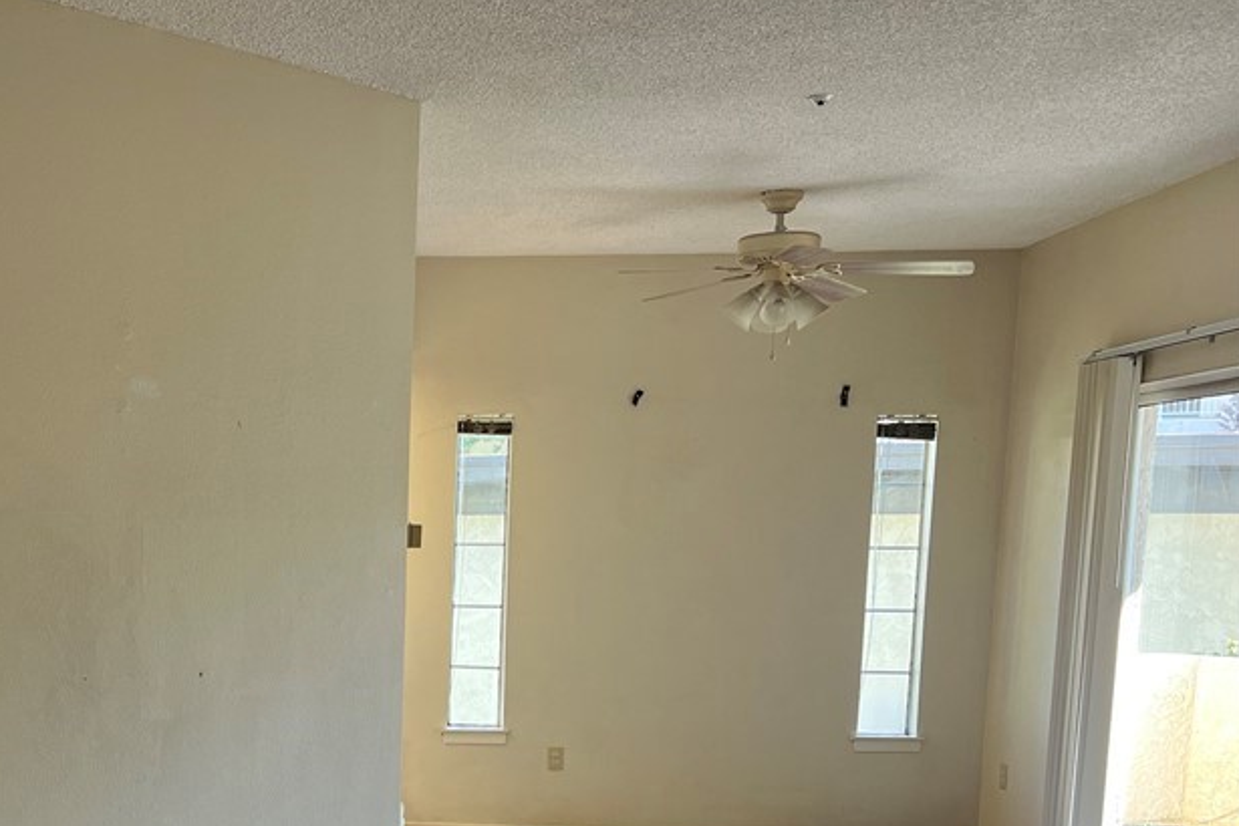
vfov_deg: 28.6
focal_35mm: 45
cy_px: 753
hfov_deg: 41.4
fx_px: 1549
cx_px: 216
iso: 80
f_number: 1.5
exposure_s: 1/120
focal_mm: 5.7
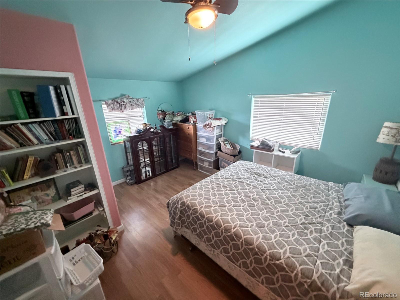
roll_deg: +2.1
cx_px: 200
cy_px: 150
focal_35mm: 14
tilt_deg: -17.7
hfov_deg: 102.1
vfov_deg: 85.7
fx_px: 162
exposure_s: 1/60
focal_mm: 2.22
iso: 1000
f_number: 2.2
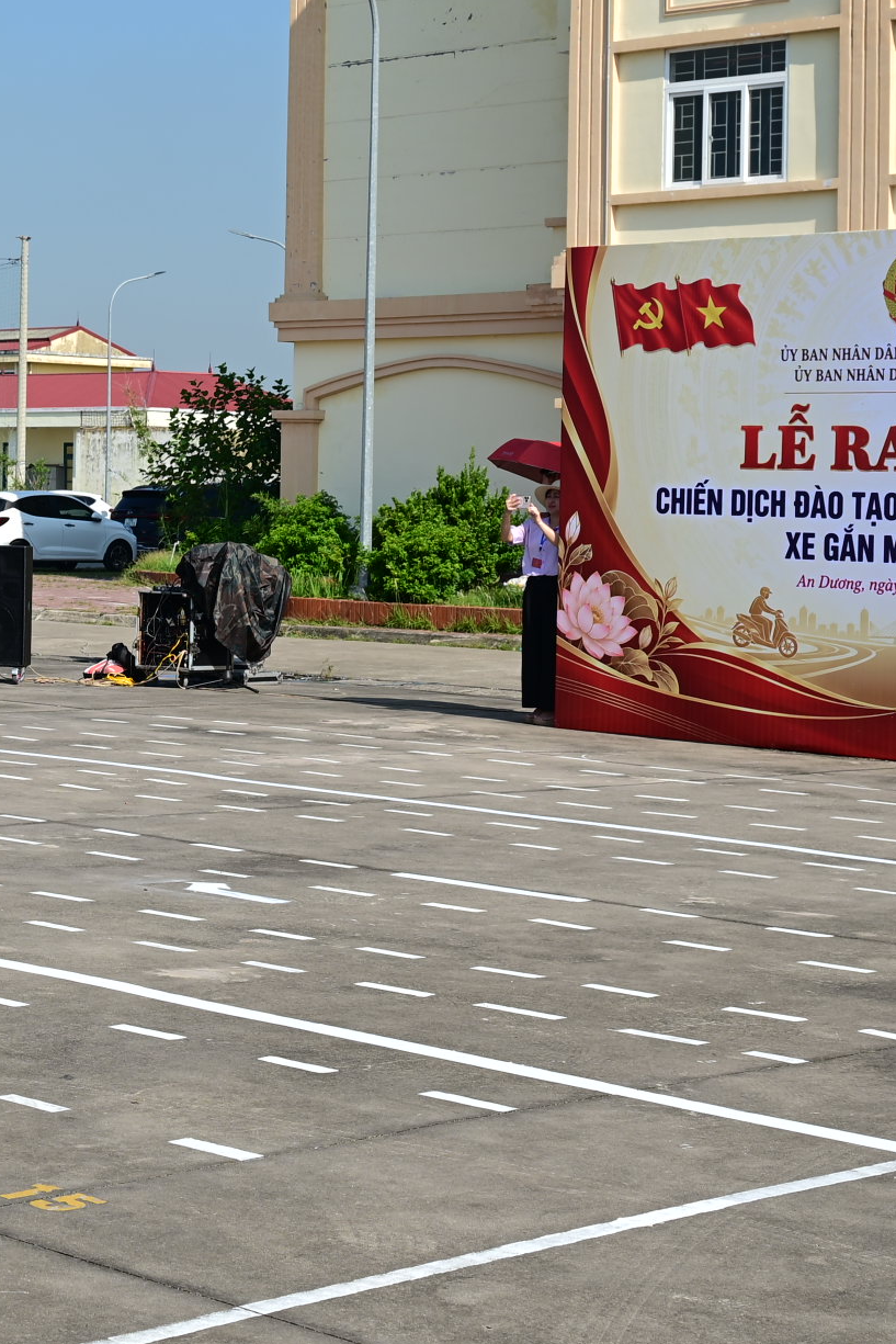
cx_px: -178
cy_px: 463
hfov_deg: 16.6
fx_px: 2948
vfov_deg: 25.6
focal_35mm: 79
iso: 50
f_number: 6.3
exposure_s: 1/250
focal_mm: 32
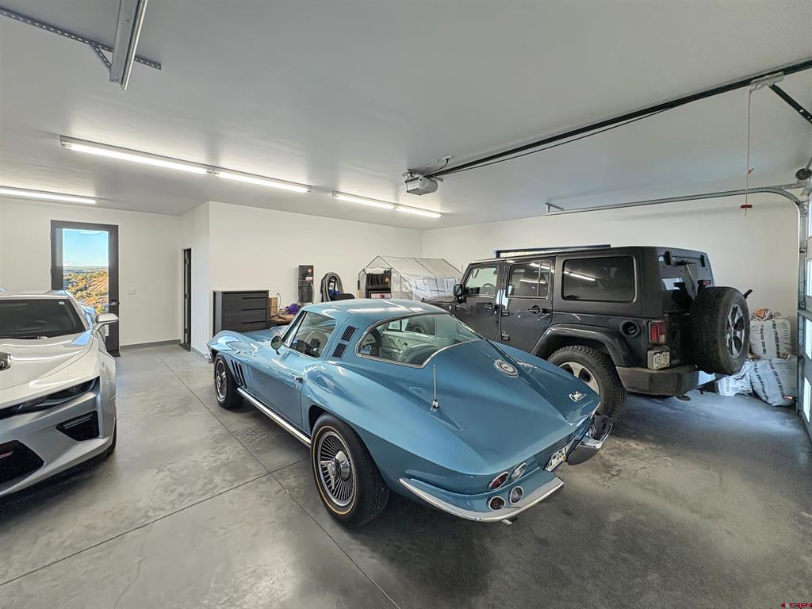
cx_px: 406
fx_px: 328
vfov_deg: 85.7
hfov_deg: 102.1
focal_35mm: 14
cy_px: 304
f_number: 2.2
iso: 200
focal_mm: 2.22
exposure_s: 1/60
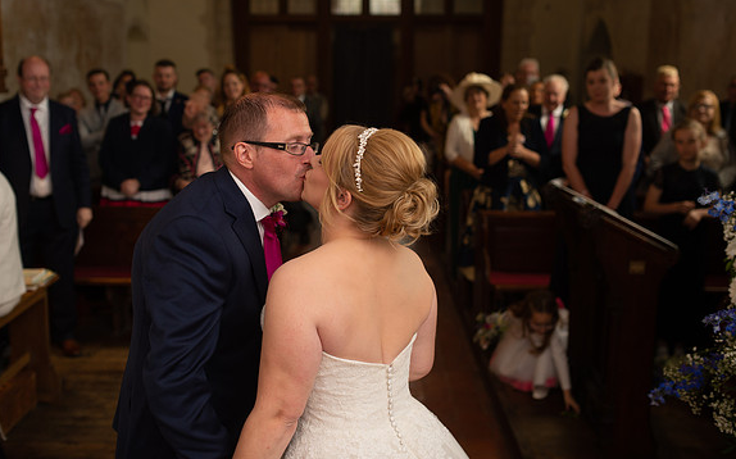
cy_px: 194
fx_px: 802
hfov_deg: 49.2
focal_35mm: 40
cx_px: 328
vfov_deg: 31.9
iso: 500
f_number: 2.5
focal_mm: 35
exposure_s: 1/80
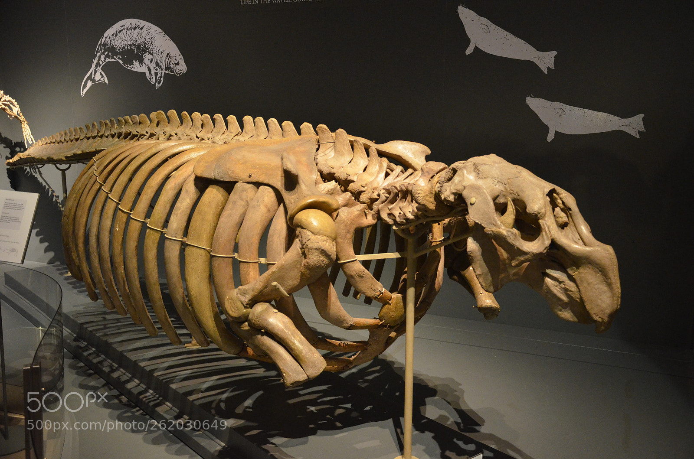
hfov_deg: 53.2
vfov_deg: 36.7
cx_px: 347
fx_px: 692
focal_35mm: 36
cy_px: 230
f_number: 3.8
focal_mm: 24
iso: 2800
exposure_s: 1/30
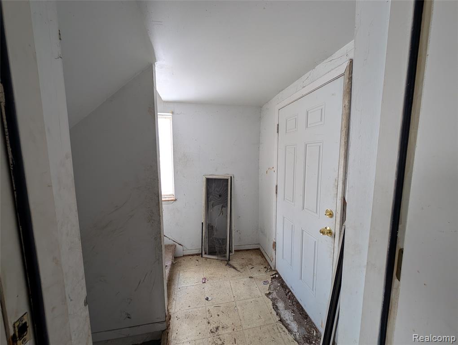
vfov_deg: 94.6
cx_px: 229
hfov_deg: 110.5
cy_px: 172
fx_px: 159
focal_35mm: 12
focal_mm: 2.23
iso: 50
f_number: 1.95
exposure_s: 1/23.8
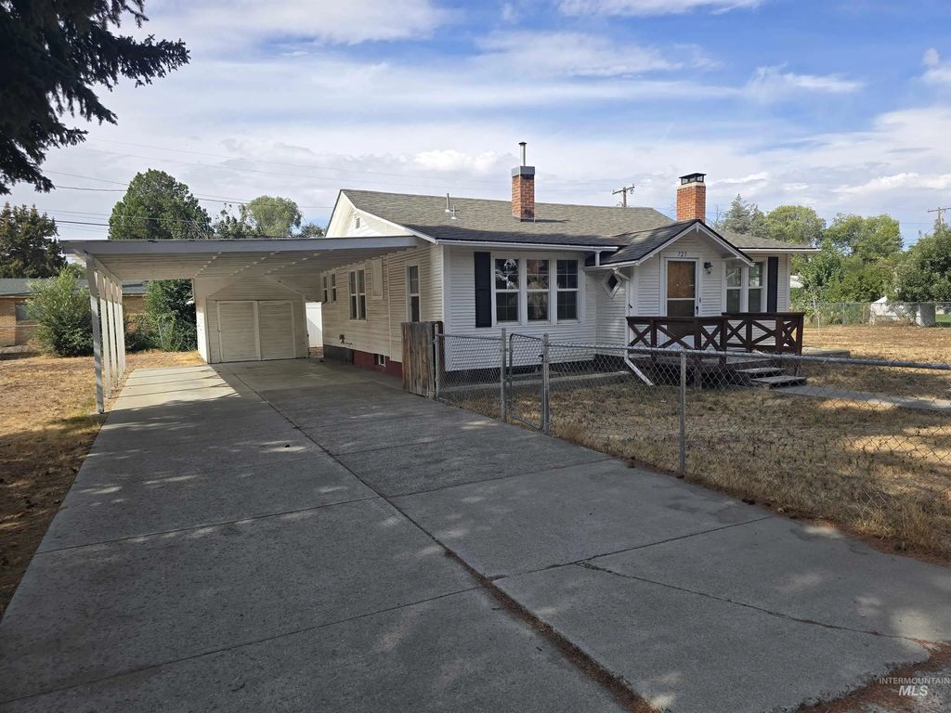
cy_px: 356
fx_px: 632
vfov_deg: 58.9
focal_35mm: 23
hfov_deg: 73.9
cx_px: 476
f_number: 1.7
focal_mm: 6.3
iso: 12
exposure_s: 1/574
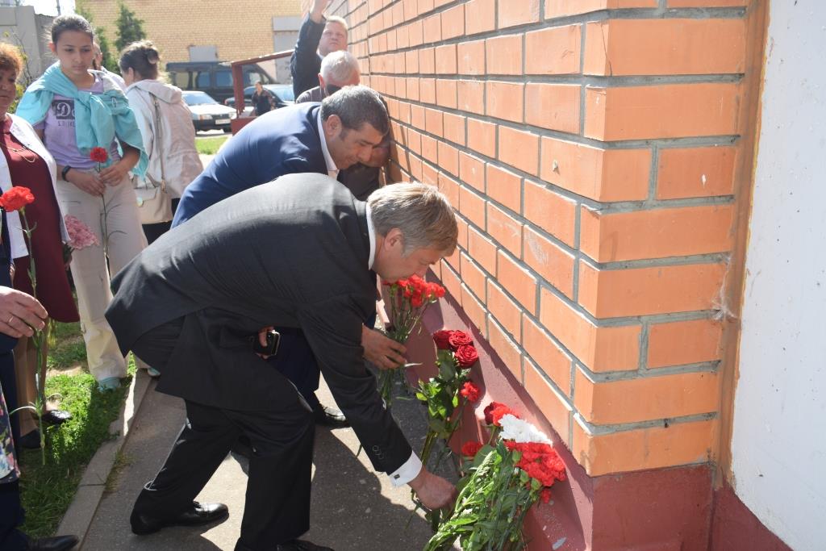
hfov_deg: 59.5
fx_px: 723
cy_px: 276
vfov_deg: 41.7
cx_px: 413
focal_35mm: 32
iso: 100
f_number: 6.3
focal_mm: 21
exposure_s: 1/160
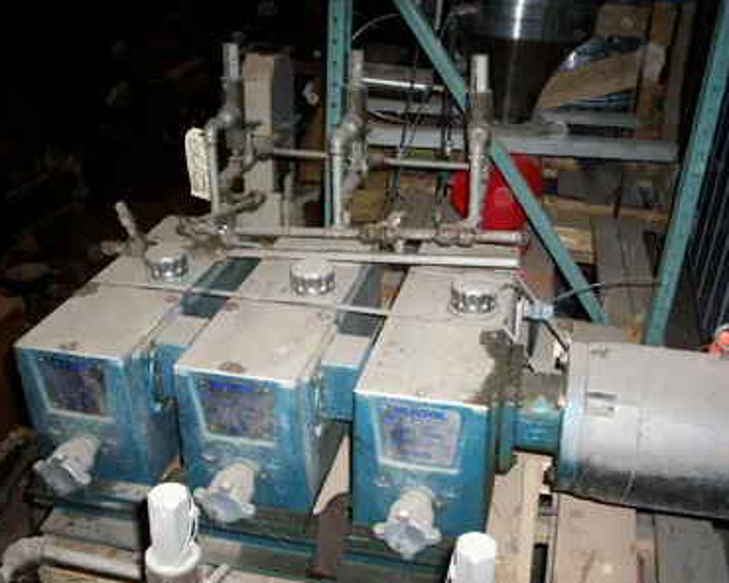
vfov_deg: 39.2
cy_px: 293
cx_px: 384
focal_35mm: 38
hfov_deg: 47.9
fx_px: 820
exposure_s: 1/64
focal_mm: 5.9
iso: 140
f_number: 4.5
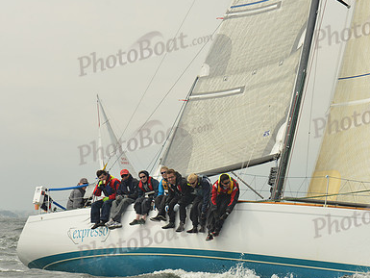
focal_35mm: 113
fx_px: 1208
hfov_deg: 17.3
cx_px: 263
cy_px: 177
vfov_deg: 13.1
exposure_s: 1/1250
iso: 320
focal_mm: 78
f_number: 8
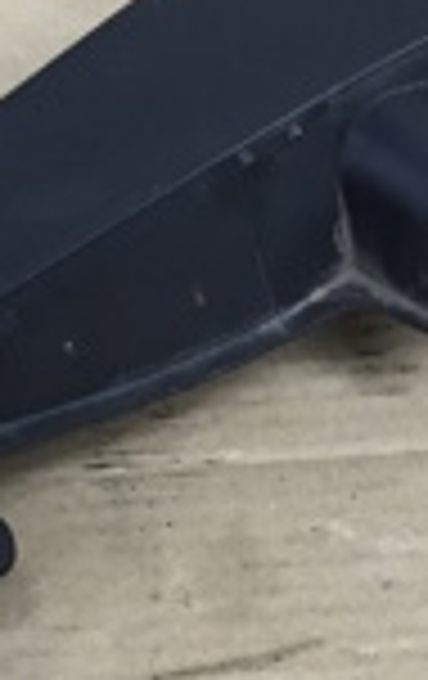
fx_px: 2415
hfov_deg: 10.1
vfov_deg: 15.9
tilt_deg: -41.9
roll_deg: +2.1
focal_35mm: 130
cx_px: 27
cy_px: 149
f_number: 2.2
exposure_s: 1/33
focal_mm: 4.15
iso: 64
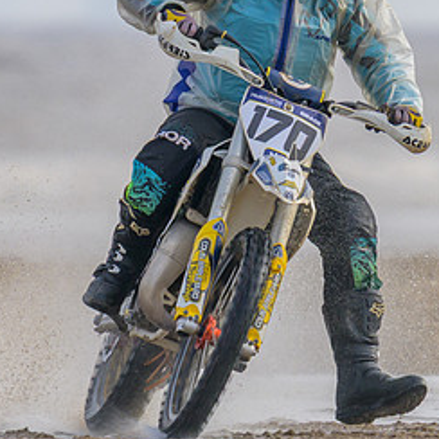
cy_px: 157
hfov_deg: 0.7
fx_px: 33833
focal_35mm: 2358
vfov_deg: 0.7
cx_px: 262
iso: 400
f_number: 8
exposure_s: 1/640
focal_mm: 600
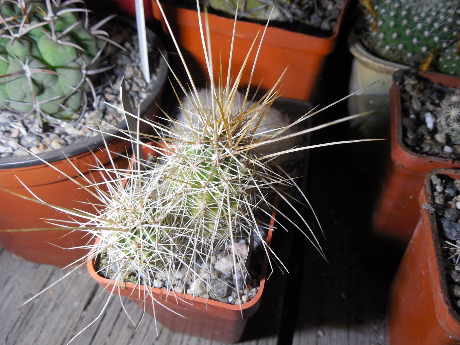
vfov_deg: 45.4
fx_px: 412
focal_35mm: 31
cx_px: 230
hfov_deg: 58.4
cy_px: 172
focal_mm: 5.6
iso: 220
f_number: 3.6
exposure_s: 1/30
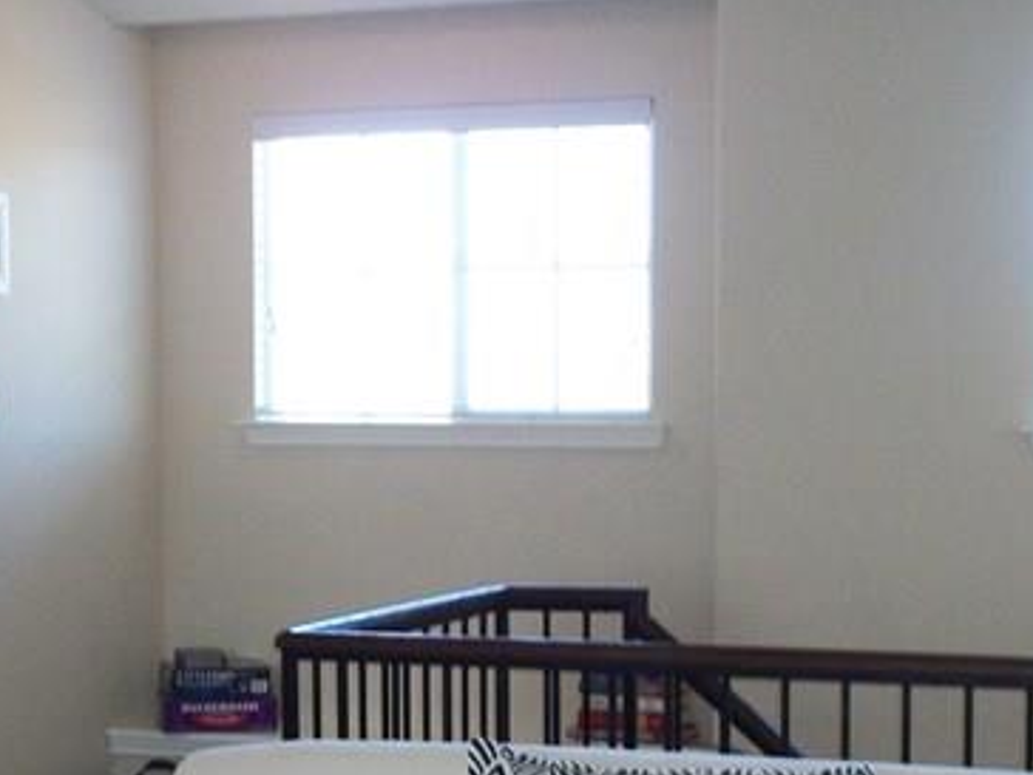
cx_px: 241
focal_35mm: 90
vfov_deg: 16.2
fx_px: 2686
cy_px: 715
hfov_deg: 21.6
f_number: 2.9
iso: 160
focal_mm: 5.7
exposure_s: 1/40
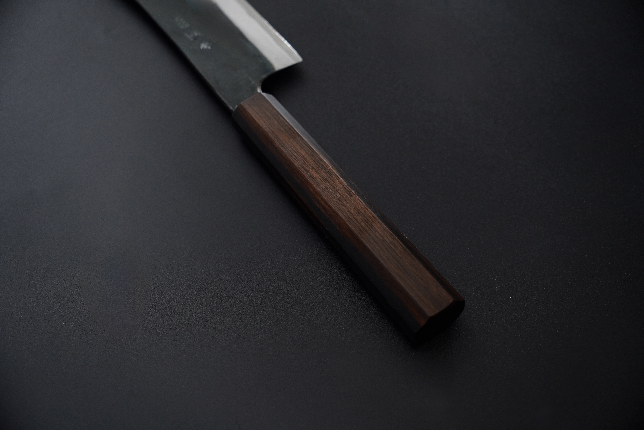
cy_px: 215
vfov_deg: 29.0
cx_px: 322
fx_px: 829
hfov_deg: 42.5
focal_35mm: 46
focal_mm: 30.9
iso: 320
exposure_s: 1/160
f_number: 3.5
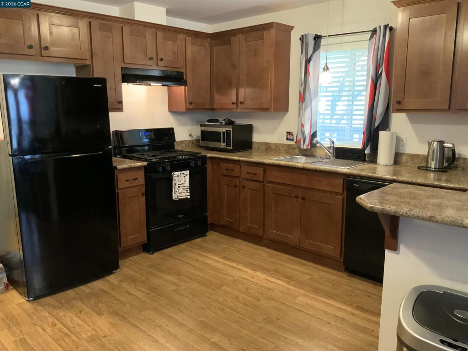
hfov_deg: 61.7
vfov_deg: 48.2
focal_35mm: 29
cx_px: 234
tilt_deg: -11.7
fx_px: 392
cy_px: 176
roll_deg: +1.3
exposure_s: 1/30
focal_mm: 3
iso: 320
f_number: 1.8
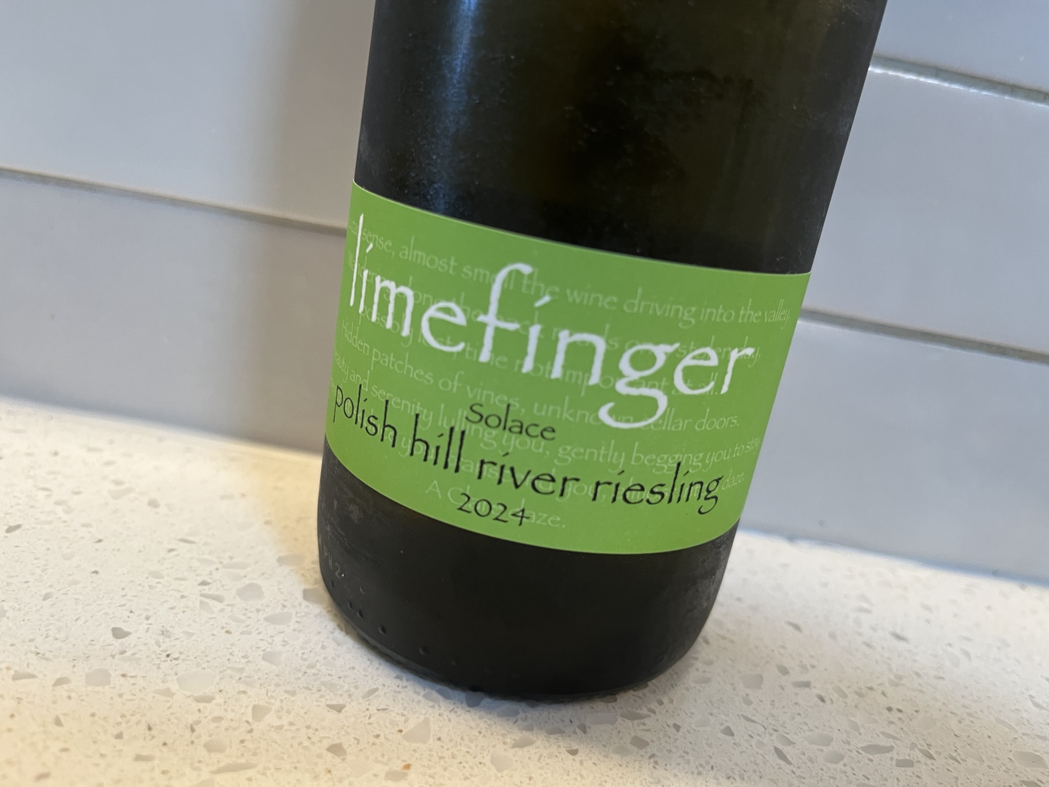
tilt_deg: -18.2
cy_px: 394
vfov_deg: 53.1
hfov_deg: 67.3
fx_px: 788
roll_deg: -11.0
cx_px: 524
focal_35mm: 26
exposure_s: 1/60
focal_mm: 5.1
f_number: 1.6
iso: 160
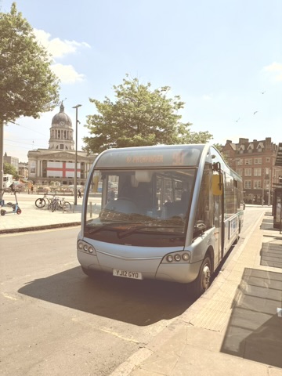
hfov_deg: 53.1
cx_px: 141
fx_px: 282
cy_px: 188
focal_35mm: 26
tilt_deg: -0.6
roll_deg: -1.5
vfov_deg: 67.3
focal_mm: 5.96
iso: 50
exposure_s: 1/3831
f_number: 1.6
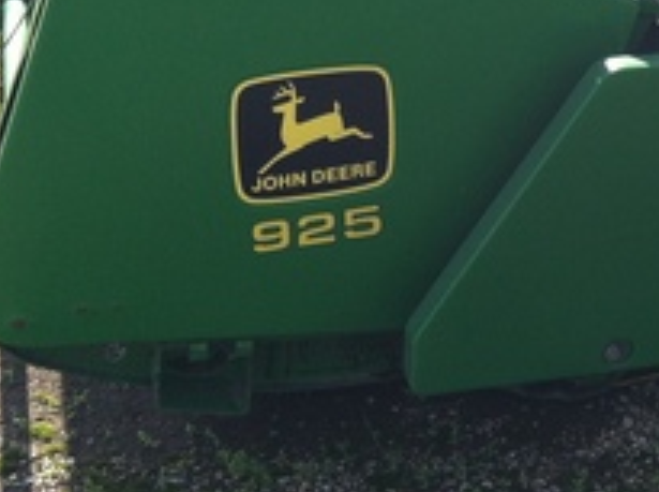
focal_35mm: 93
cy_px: -87
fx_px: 1767
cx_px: 601
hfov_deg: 20.7
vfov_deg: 15.3
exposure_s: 1/469
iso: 80
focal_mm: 3.85
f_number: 2.8
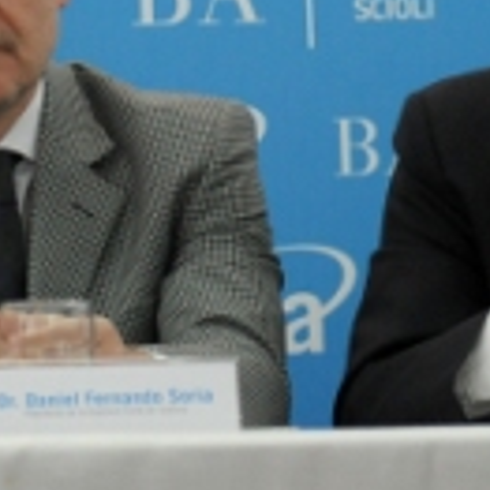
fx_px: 3251
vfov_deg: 8.6
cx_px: 363
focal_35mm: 203
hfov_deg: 8.6
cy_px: 123
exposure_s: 1/125
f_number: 3.2
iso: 2000
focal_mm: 70
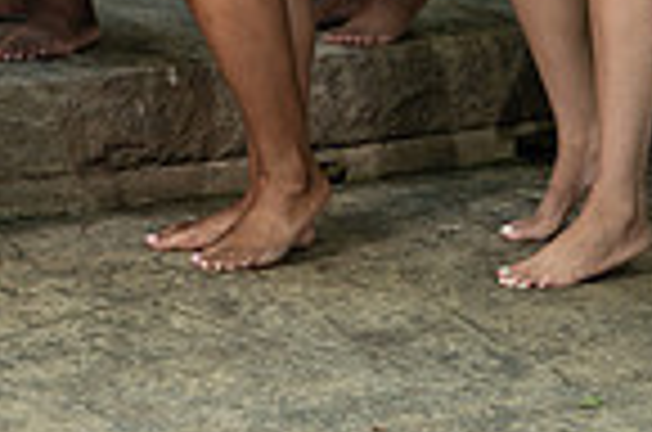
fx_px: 5439
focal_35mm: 301
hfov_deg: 6.7
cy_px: -425
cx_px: -504
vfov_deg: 4.5
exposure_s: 1/200
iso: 400
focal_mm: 75
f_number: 4
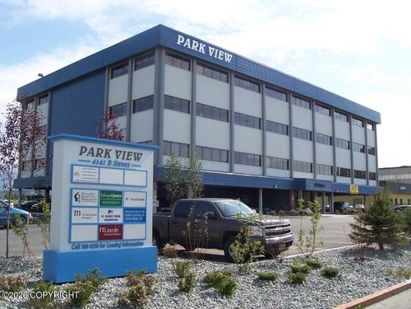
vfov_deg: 38.7
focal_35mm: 37
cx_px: 206
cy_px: 154
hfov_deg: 50.1
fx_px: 439
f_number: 5.6
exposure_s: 1/500
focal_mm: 5.6
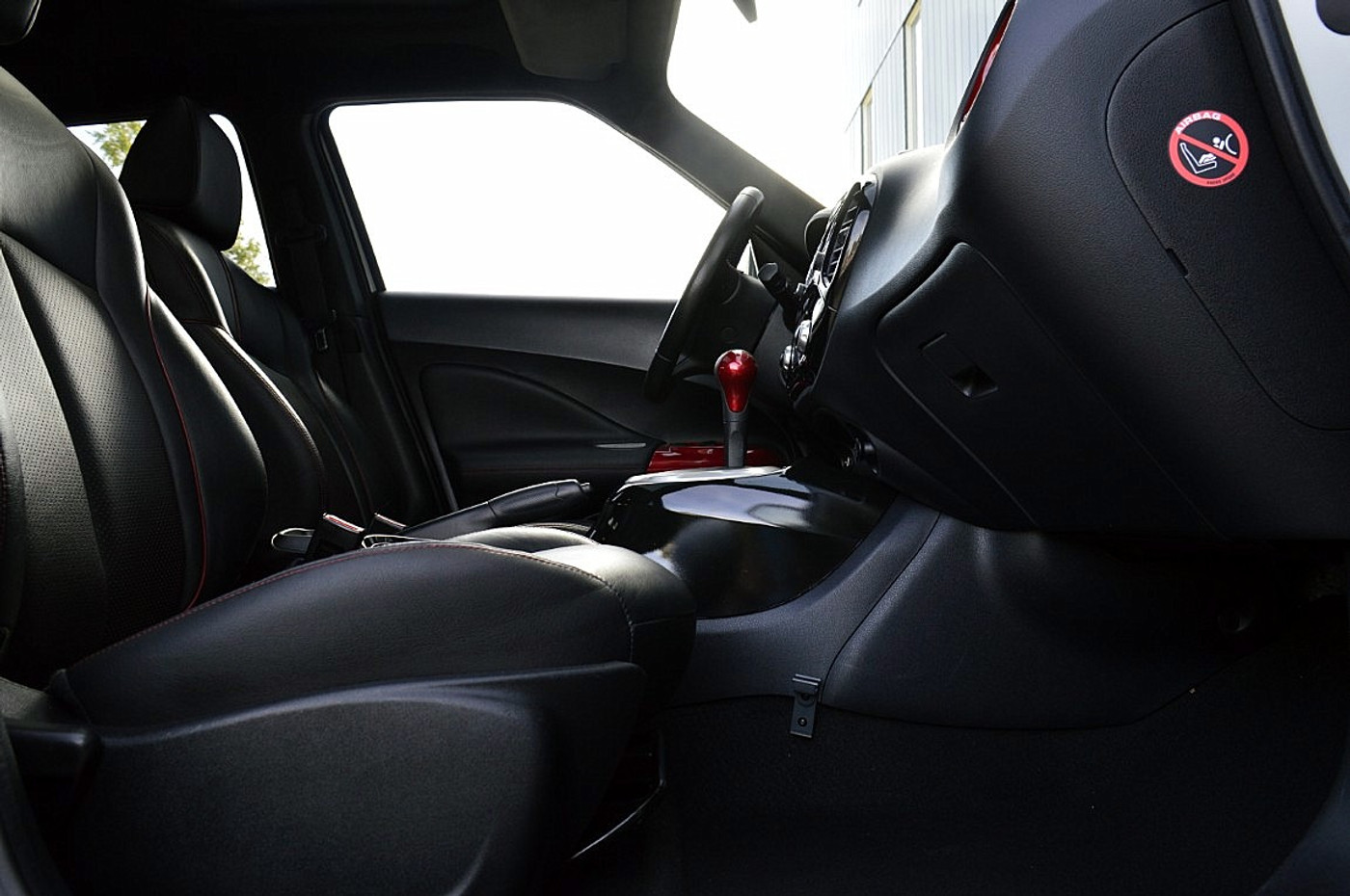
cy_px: 448
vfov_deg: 47.8
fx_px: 1011
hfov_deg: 67.4
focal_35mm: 27
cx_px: 675
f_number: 8
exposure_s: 1/80
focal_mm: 18
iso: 400
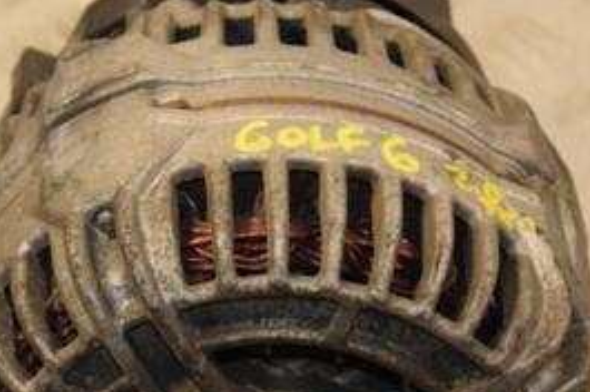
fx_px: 3896
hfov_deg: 8.7
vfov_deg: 5.7
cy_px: 370
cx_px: 194
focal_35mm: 238
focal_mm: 70
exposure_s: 1/125
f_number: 5.3
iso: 800
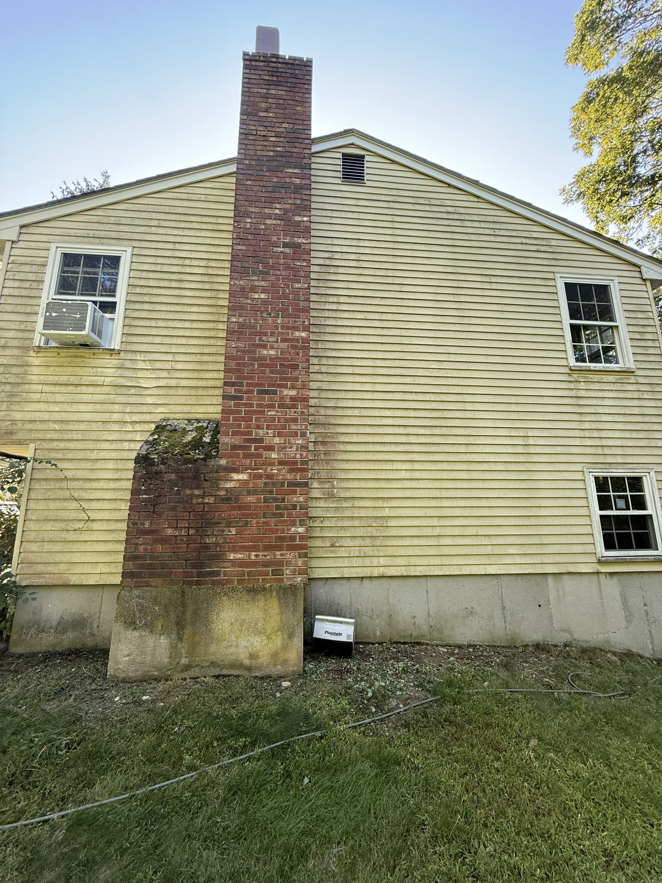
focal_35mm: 14
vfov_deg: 102.1
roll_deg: +0.1
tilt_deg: +12.4
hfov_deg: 85.7
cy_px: 442
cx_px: 331
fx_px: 357
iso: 64
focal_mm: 2.22
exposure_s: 1/99
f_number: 2.2
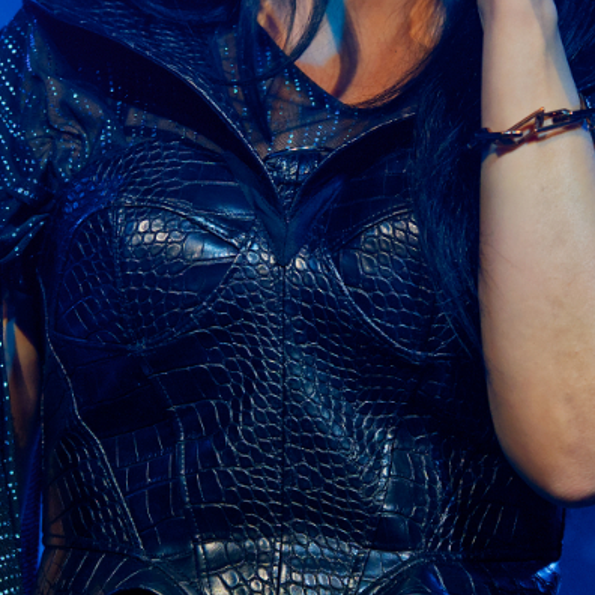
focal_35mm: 165
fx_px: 3209
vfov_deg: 10.6
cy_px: 94
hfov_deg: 10.6
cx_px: 415
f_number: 3.5
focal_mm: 64
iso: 2500
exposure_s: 1/250
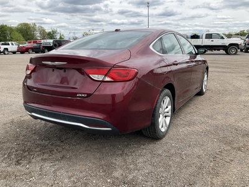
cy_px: 94
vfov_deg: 48.2
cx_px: 124
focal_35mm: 29
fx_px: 209
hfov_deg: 61.7
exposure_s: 1/1250
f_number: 1.8
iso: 25
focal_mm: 3
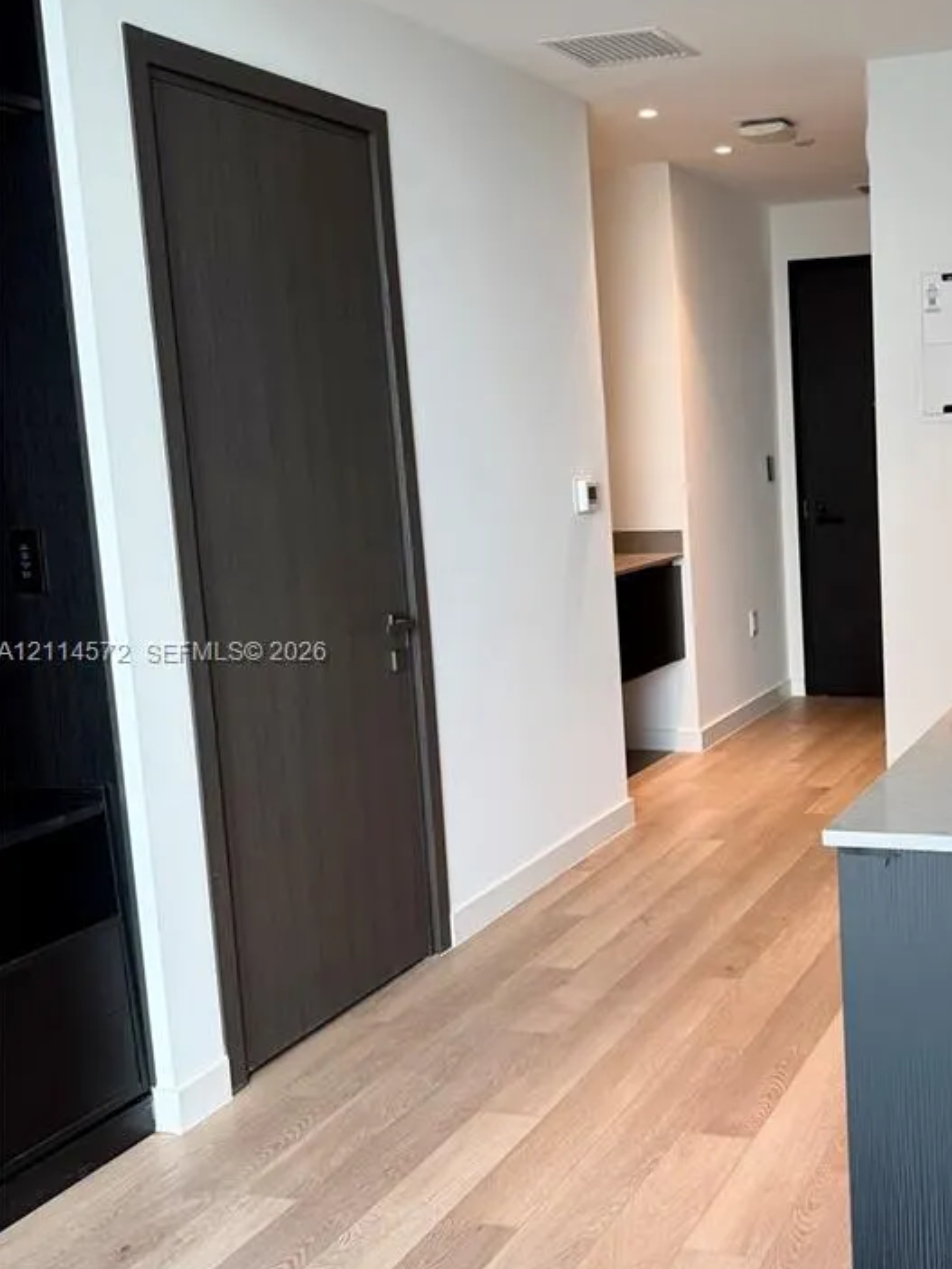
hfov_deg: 33.8
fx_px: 1503
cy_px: 654
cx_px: 806
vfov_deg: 45.8
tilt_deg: -8.8
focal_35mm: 41
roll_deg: +2.2
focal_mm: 6.76
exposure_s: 1/120
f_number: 1.78
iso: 100
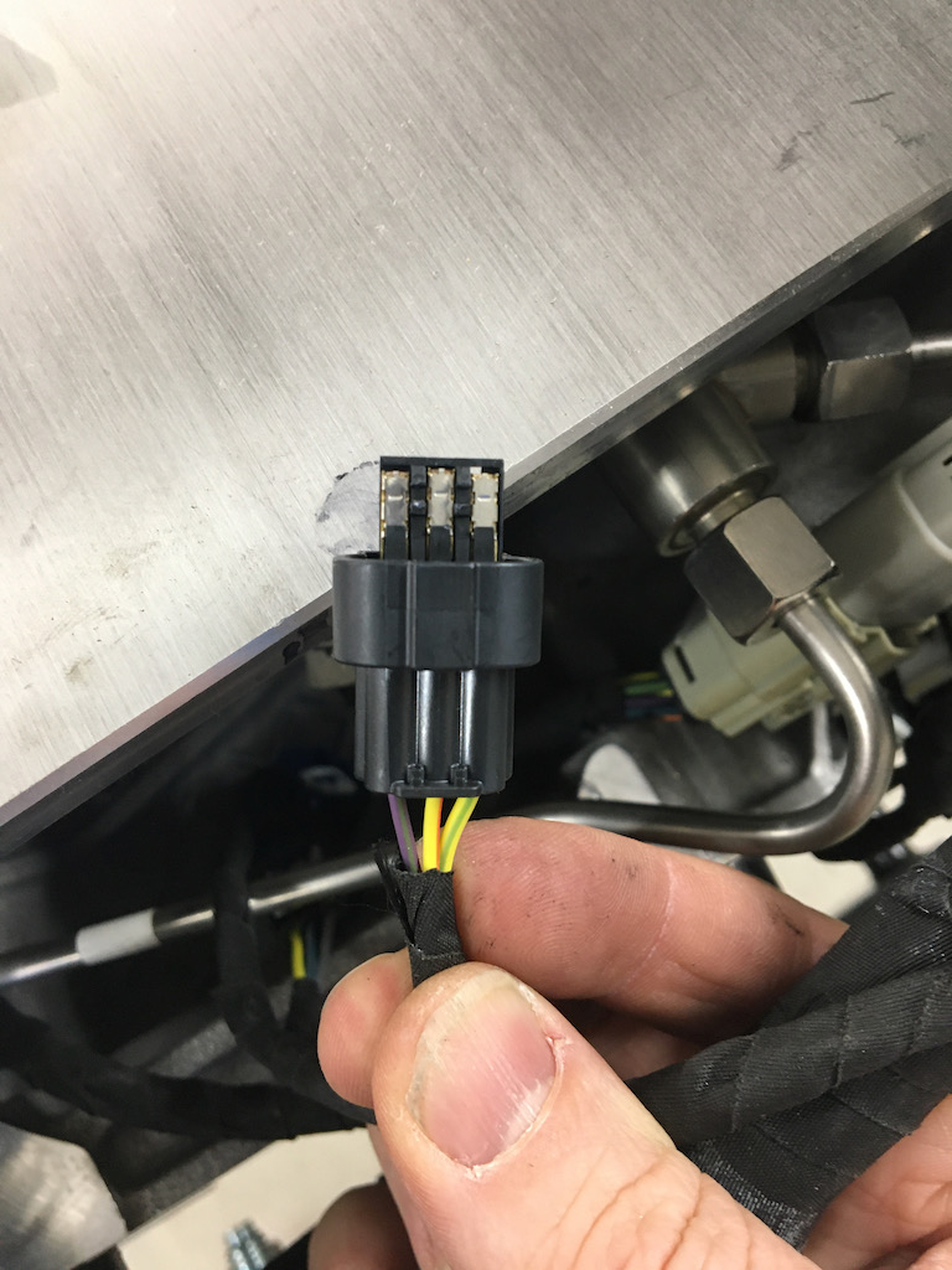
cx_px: 476
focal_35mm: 29
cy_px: 635
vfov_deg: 61.7
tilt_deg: -68.4
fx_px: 1063
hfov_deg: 48.2
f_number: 2.2
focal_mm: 4.15
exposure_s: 1/30
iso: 125
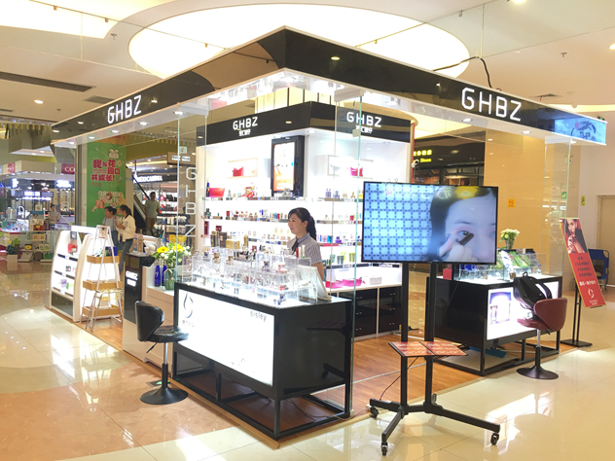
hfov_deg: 61.7
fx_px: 515
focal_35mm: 29
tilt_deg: -1.7
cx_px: 308
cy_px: 230
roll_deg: -1.8
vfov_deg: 48.2
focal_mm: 4.15
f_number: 2.2
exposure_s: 1/17
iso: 32
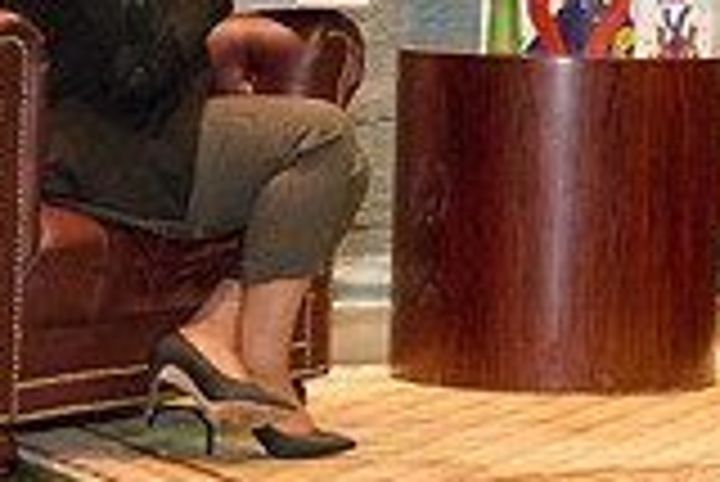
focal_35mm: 194
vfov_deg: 7.1
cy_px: 7
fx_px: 3883
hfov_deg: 10.3
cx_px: 1008
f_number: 3.2
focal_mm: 52
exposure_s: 1/320
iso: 3200
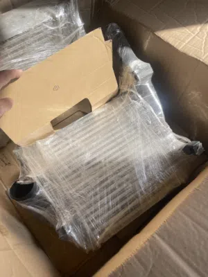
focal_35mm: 25
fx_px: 200
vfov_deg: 69.4
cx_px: 104
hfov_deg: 54.9
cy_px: 138
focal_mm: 5.1
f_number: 1.6
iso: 32
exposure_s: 1/308
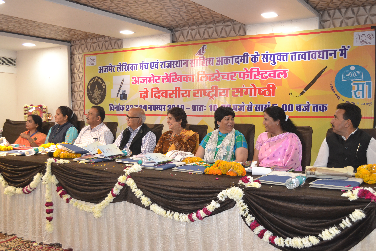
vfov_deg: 36.9
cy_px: 126
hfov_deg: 53.1
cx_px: 188
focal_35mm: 36
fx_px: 376
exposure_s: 1/60
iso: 1600
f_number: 5
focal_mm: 24
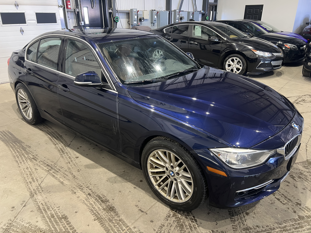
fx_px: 234
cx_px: 156
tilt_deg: -22.7
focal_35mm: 26
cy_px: 116
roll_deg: +0.4
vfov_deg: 53.1
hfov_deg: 67.3
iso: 125
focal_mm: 5.7
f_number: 1.5
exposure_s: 1/60
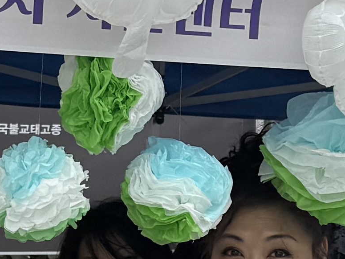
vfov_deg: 8.2
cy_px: 407
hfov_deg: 11.0
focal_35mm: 177
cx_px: -62
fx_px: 1764
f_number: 1.78
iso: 80
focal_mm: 6.76
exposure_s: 1/2000
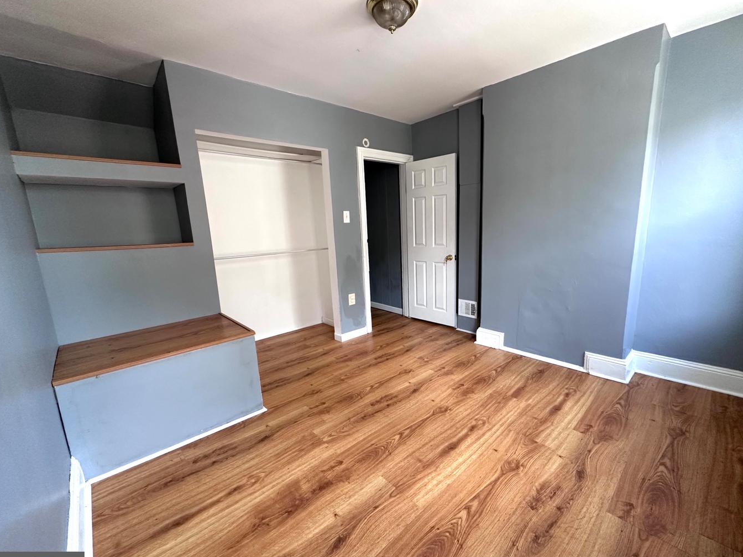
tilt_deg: -10.8
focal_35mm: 15
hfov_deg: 98.1
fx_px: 322
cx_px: 385
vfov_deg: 81.7
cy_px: 285
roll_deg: +2.1
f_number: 2.2
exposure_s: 1/99
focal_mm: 2.22
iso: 250
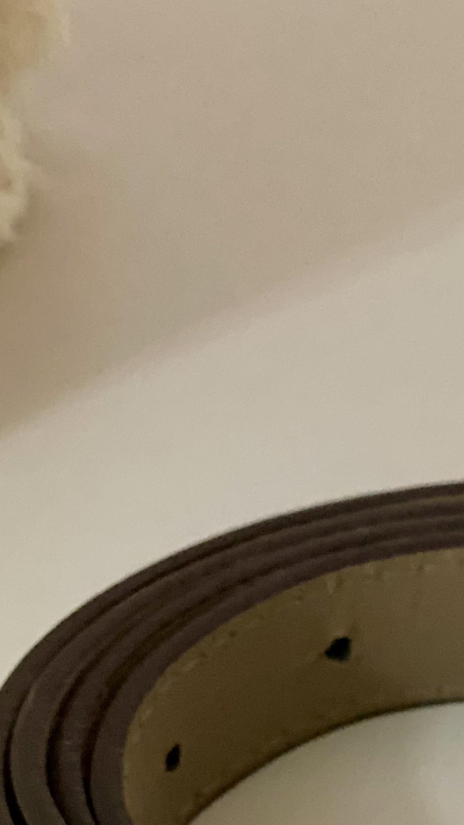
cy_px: 891
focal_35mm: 128
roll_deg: -1.3
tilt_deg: -34.6
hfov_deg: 9.3
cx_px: 645
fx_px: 2800
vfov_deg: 16.3
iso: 400
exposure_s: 1/14
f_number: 2
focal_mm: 6
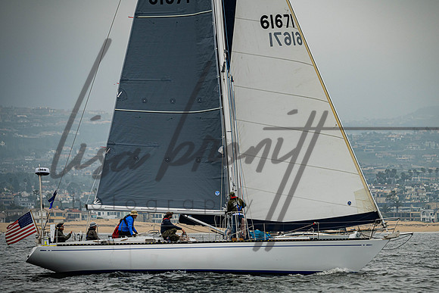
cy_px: 170
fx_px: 3438
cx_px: 257
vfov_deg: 4.9
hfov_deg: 7.3
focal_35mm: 282
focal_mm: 240
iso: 250
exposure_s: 1/3200
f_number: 5.6
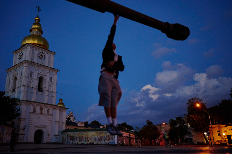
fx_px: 225
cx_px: 116
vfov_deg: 37.8
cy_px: 77
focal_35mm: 35
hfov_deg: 54.4
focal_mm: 35
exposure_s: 1/200
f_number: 1.4
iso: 1600
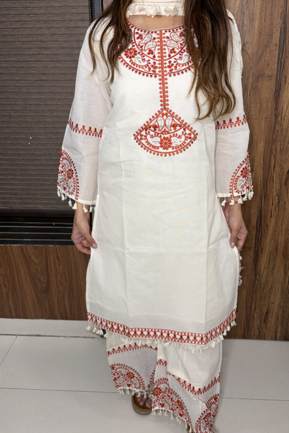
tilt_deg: -23.6
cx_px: 151
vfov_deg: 65.5
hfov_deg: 46.4
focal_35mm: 28
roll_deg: +0.7
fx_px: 337
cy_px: 219
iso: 64
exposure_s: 1/50
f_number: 1.6
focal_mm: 5.96
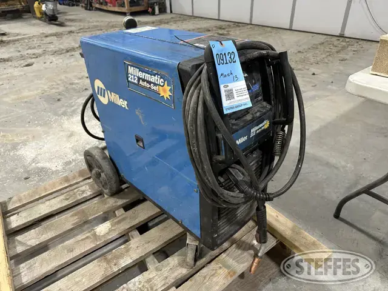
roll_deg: +1.8
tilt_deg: -32.7
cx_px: 194
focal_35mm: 24
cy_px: 146
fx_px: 269
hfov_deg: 71.6
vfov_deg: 56.8
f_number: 1.78
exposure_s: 1/60
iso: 200
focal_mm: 6.86
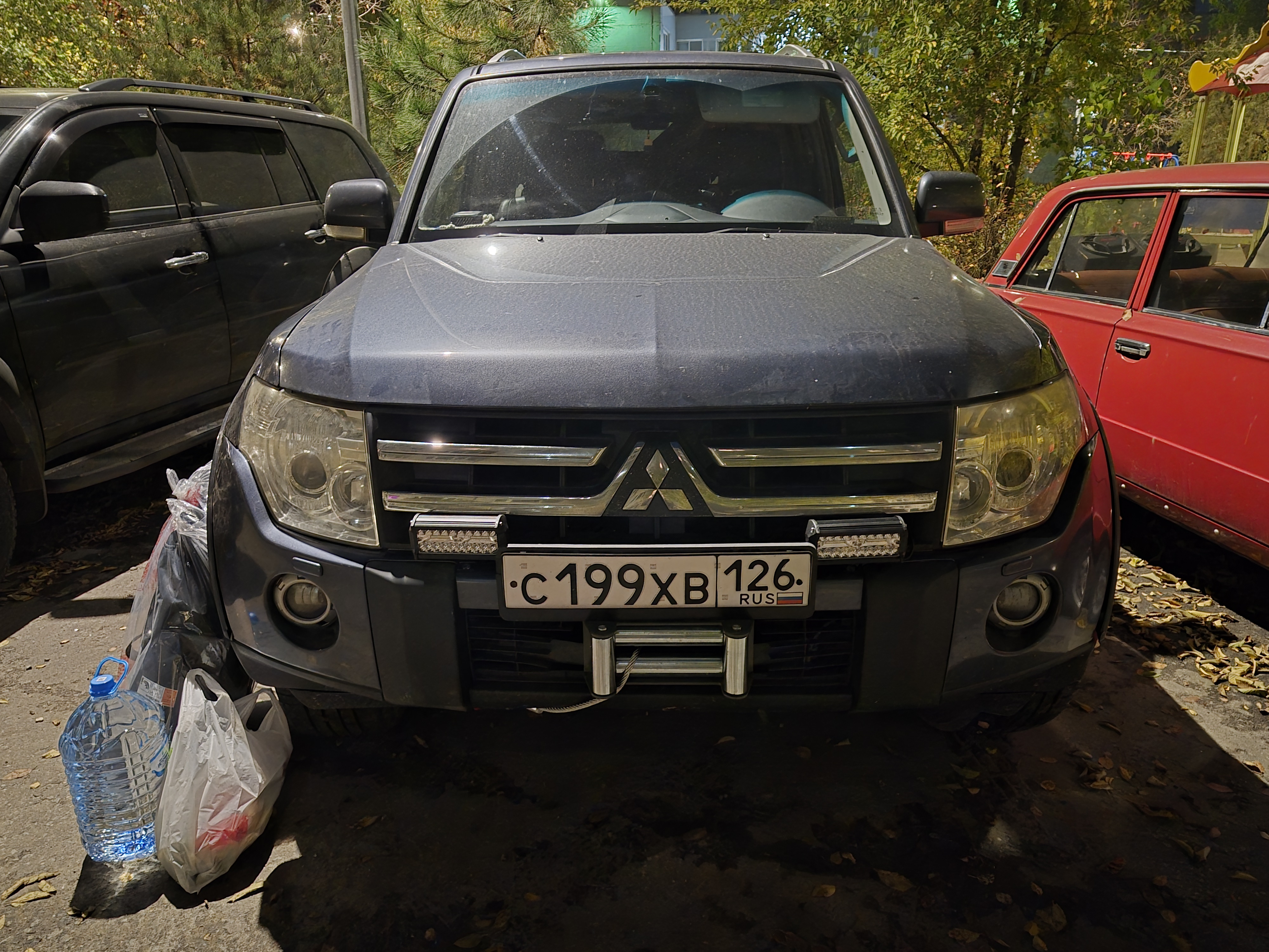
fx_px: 843
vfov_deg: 58.9
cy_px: 476
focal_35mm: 23
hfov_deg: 73.9
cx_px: 634
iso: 2500
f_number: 1.8
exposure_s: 1/15
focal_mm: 5.4
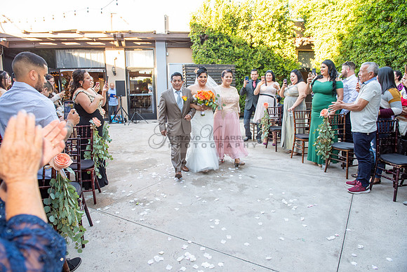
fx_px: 271
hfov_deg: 73.7
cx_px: 204
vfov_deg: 53.2
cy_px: 136
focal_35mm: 24
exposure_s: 1/100
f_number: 4.5
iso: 320
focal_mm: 24
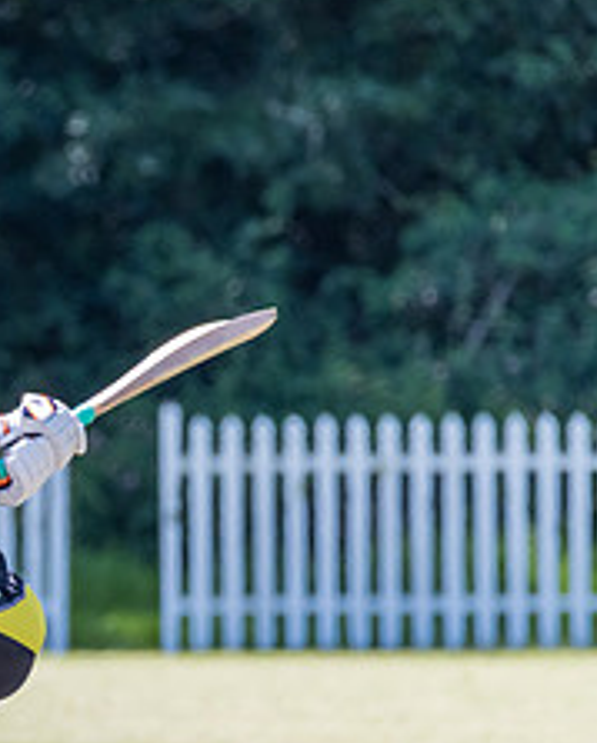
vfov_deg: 1.2
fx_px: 34097
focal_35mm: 1547
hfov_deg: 1.0
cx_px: -219
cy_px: 577
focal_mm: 600
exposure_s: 1/2000
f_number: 6.3
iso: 1400
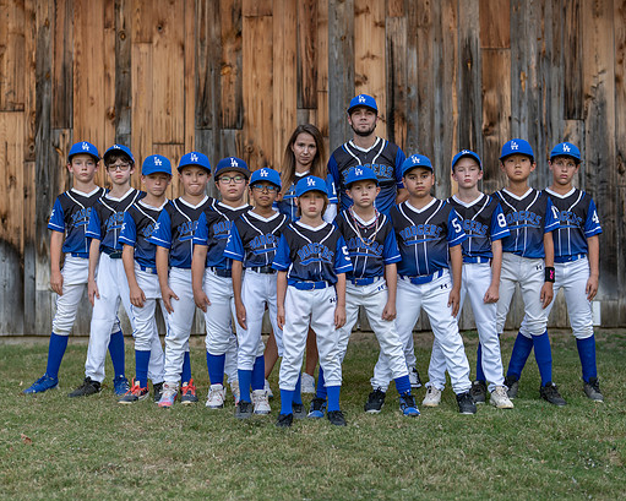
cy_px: 243
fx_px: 1242
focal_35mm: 67
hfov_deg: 28.3
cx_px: 319
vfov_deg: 22.8
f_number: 1.6
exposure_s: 1/640
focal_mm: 50
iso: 100
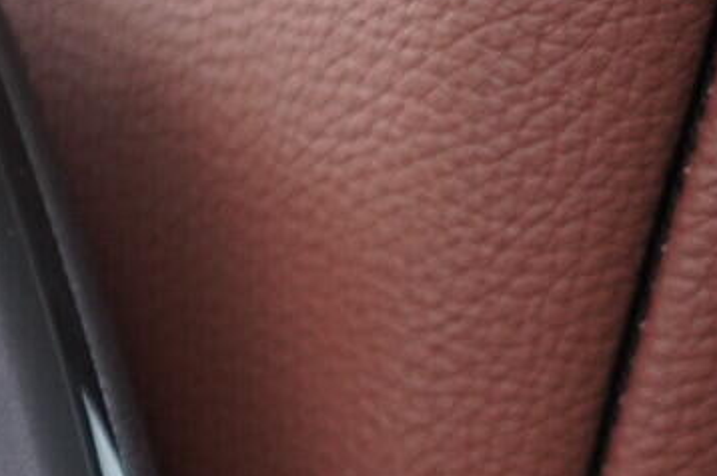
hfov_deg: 12.9
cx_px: -557
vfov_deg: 9.2
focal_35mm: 145
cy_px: 660
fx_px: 2885
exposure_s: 1/40
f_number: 2.8
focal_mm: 24
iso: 1250
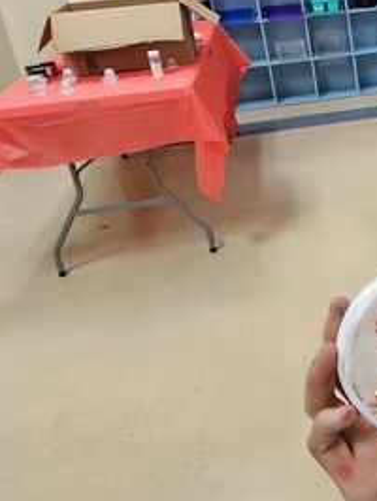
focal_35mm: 50
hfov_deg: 25.4
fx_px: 725
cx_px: 481
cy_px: 247
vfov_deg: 38.2
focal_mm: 2.2
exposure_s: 1/60
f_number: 2.2
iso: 250
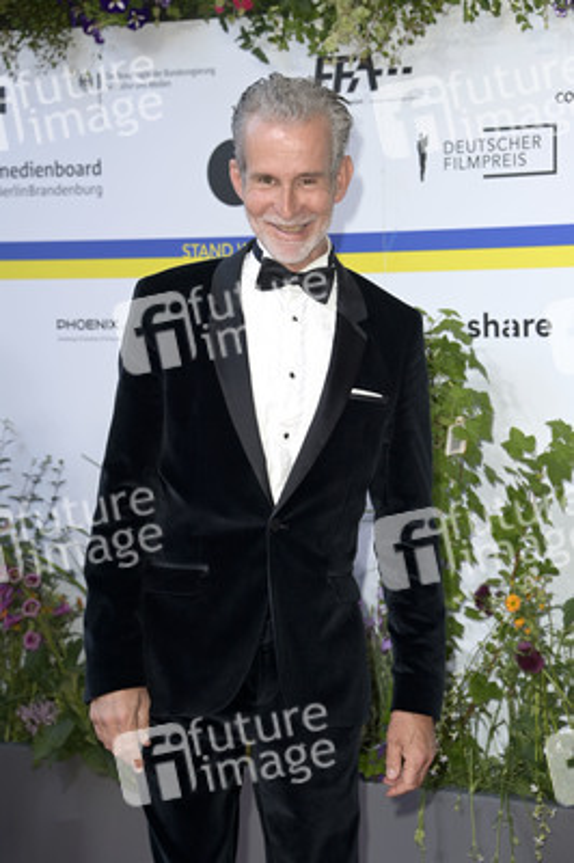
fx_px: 2515
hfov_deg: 13.0
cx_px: 287
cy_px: 432
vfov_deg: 19.5
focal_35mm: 105
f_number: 6.3
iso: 640
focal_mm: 105
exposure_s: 1/250
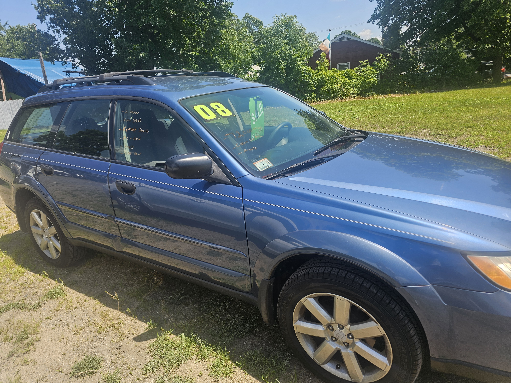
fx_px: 340
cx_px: 256
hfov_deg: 73.9
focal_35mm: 23
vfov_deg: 58.9
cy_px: 192
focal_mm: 6.3
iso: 10
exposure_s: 1/384
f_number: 1.7
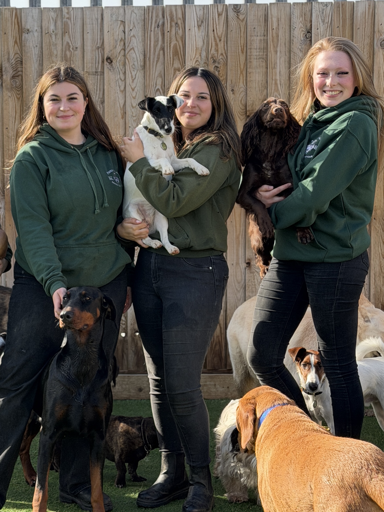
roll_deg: -0.1
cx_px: 192
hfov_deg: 30.3
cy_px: 256
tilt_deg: -6.2
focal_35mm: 48
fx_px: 710
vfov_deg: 39.7
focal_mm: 6.76
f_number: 1.78
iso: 100
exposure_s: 1/1642
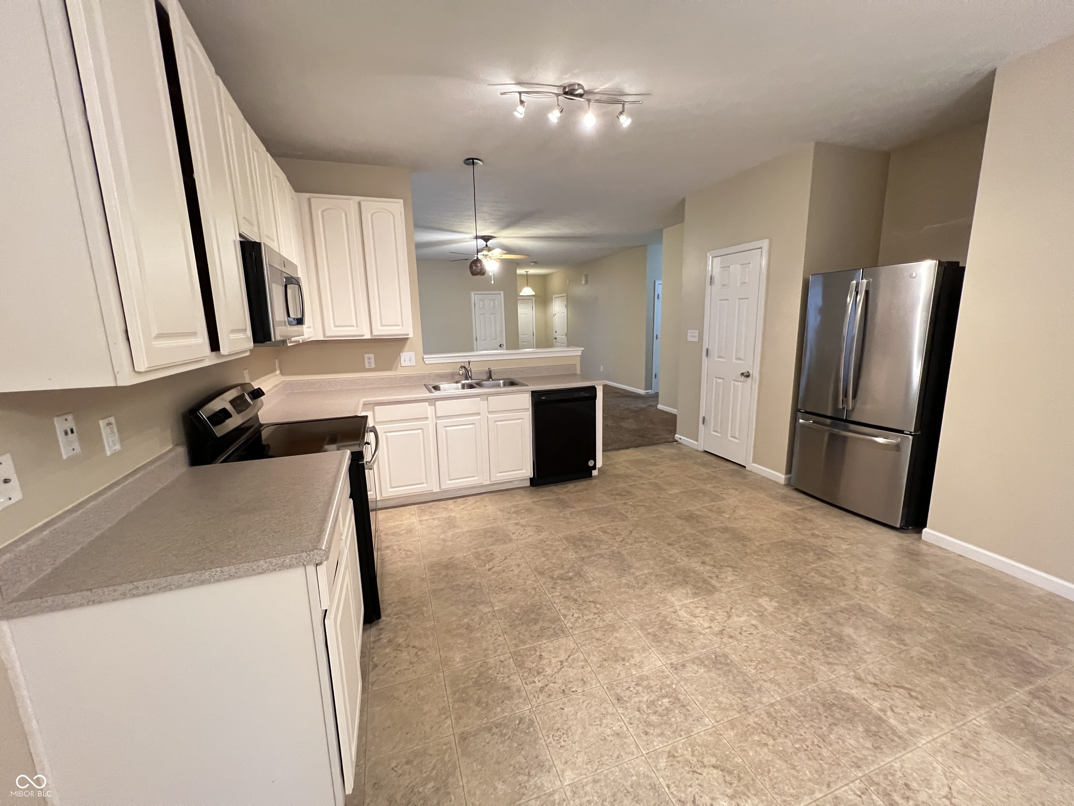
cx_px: 537
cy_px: 403
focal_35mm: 13
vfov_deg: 89.9
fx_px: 403
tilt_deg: -11.6
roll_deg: +1.4
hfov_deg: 106.2
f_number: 1.8
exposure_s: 1/40
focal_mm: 1.57
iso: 800
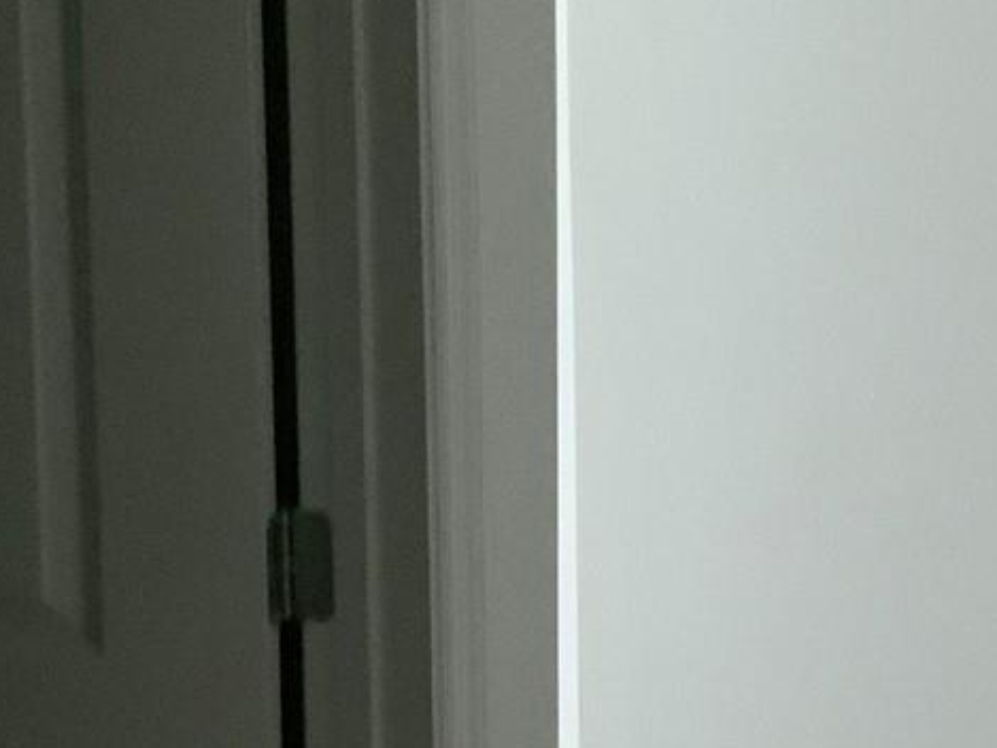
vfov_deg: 14.9
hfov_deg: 19.5
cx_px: 874
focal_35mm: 99
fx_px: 2852
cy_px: 512
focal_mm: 3
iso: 500
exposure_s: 1/24
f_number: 1.8
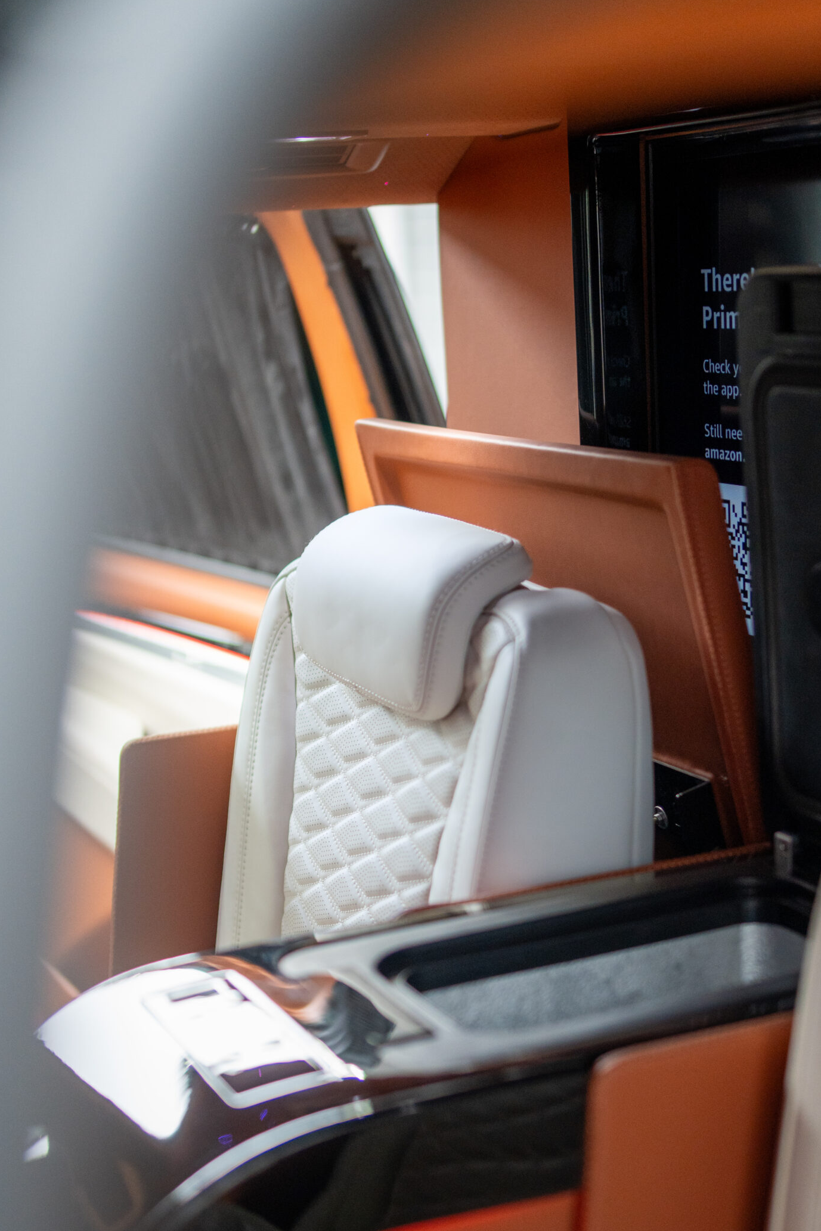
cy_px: 692
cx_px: 359
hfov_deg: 21.9
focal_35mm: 62
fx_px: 2120
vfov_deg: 32.3
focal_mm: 50
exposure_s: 1/125
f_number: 1.8
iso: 1600
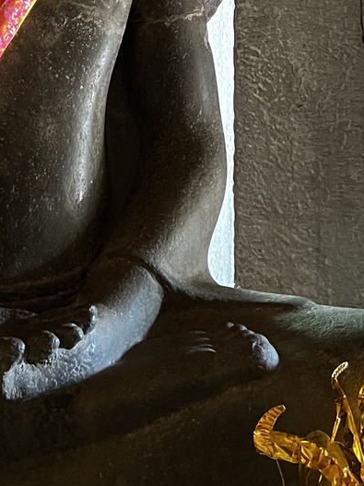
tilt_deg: +3.1
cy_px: -90
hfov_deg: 18.2
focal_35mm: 79
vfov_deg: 22.8
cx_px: -2
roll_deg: -0.1
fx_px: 1108
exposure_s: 1/38
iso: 640
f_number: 1.5
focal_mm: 5.7
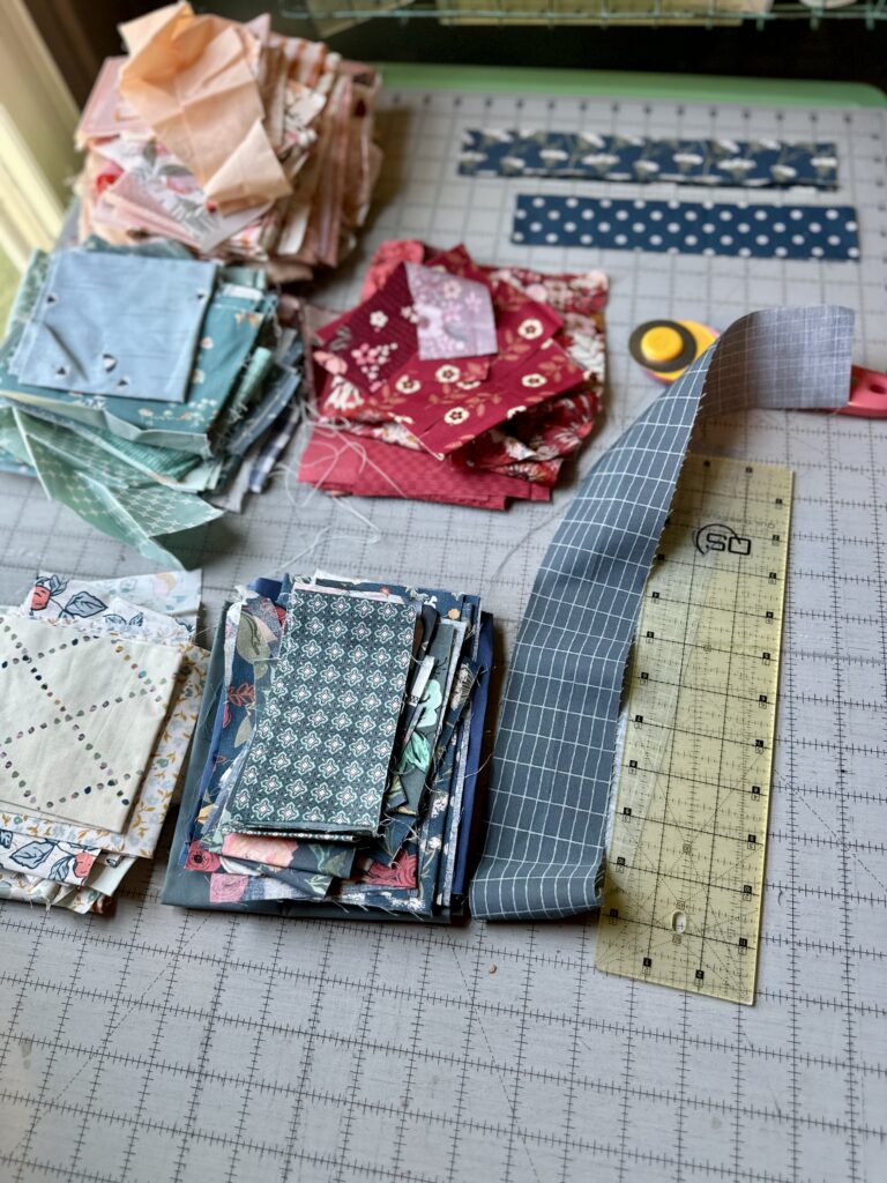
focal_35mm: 24
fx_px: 820
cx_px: 444
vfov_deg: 71.6
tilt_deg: -65.0
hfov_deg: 56.8
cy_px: 592
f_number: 1.78
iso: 125
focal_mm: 6.86
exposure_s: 1/120
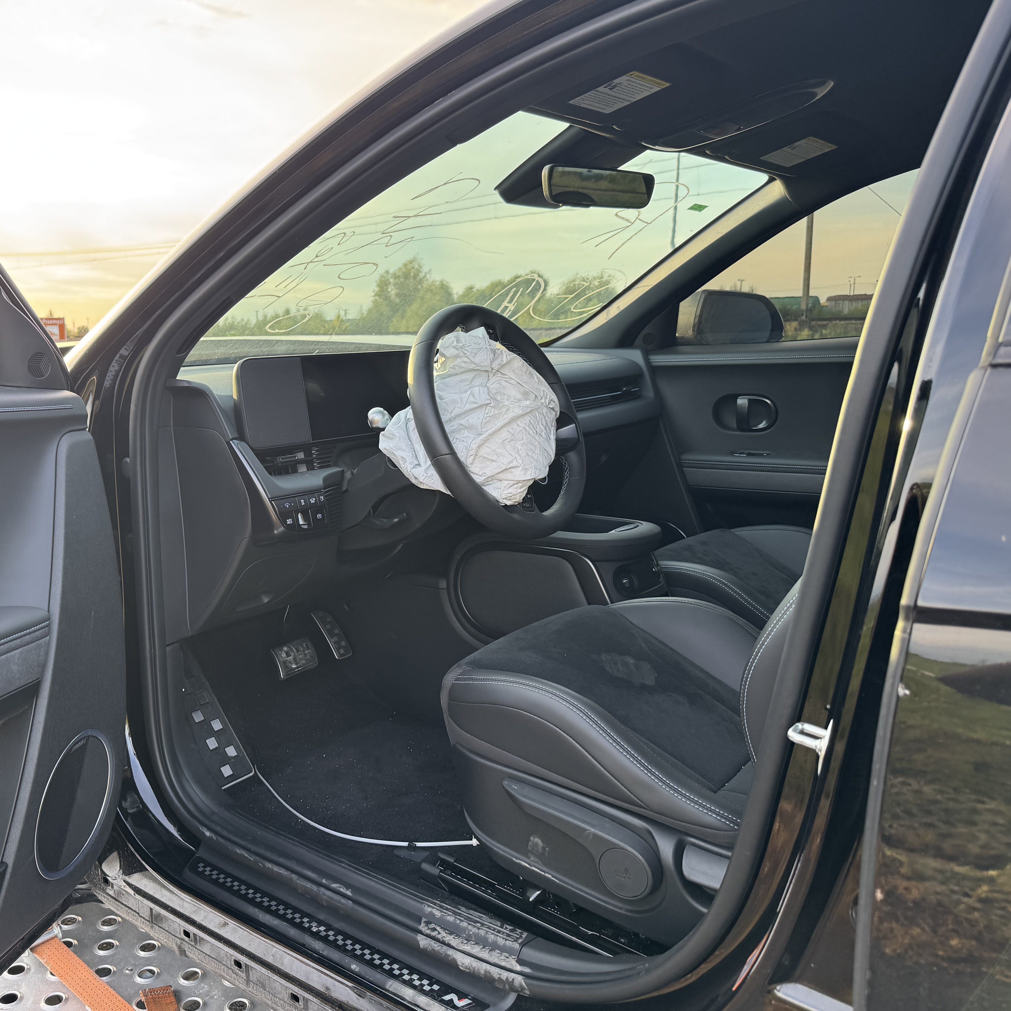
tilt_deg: -8.0
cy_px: 503
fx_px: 958
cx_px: 333
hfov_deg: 54.4
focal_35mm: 29
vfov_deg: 55.6
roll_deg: +1.1
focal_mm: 6.76
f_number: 1.78
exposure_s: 1/206
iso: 64
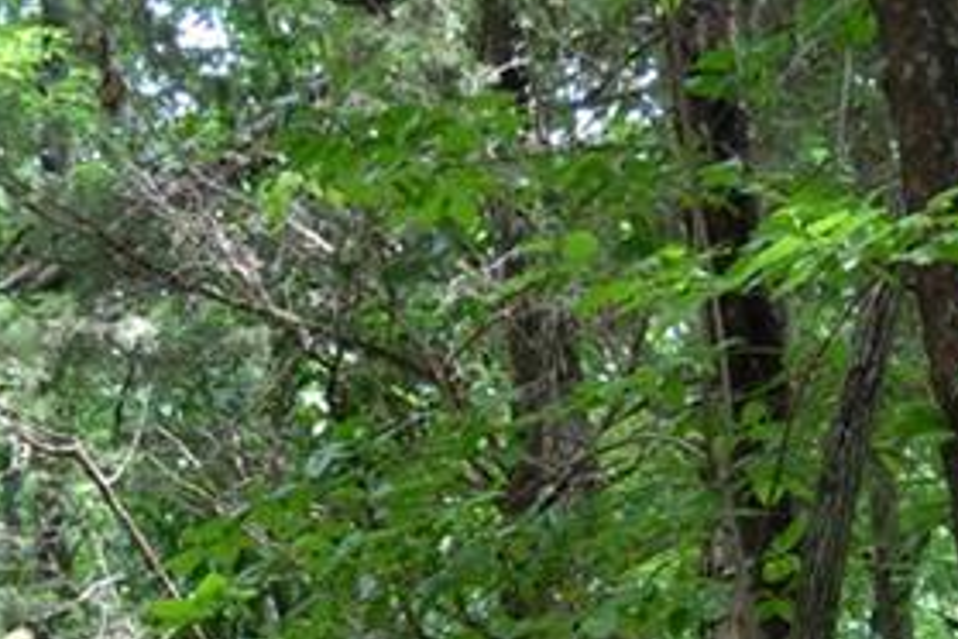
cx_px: 460
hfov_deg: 16.9
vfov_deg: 10.7
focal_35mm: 121
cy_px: 1113
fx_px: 3220
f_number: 5
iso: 400
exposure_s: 1/100
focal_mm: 22
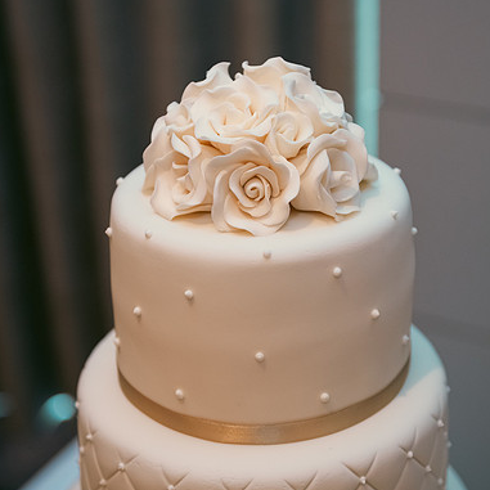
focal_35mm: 75
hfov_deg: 23.1
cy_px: 244
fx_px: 1201
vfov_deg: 23.1
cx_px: 268
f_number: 3.5
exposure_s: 1/160
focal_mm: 58
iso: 800
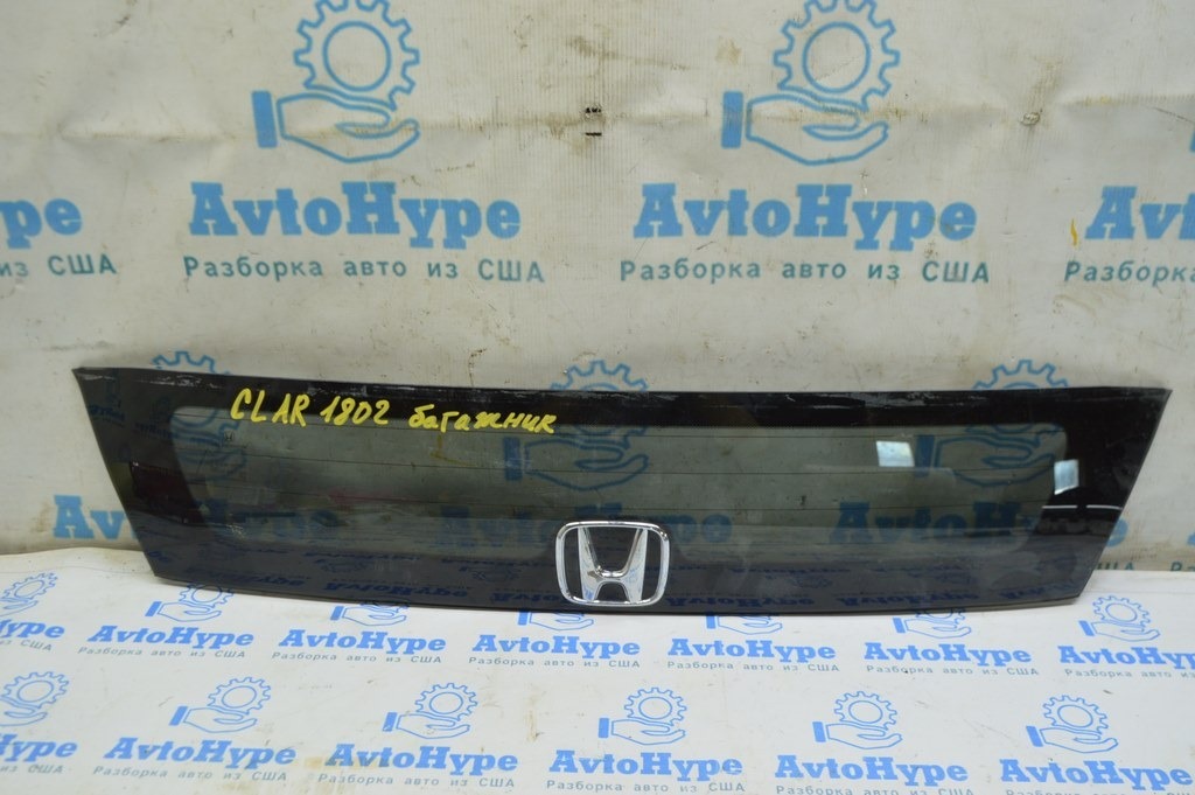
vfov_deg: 39.9
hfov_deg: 57.3
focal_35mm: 33
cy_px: 398
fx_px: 1095
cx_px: 598
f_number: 5.6
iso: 400
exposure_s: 1/20
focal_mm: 22
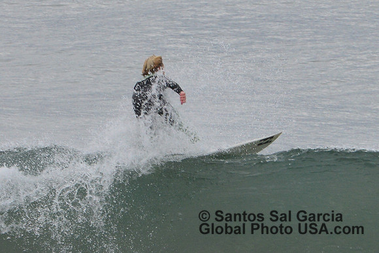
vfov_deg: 2.5
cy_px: 126
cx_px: 190
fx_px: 5791
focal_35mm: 550
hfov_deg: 3.7
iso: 1000
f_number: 13
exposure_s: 1/500
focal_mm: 550
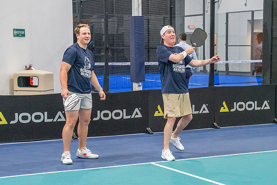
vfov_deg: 14.8
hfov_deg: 22.0
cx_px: 150
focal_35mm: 93
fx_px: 712
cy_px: 113
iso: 8000
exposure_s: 1/800
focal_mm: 66
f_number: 4
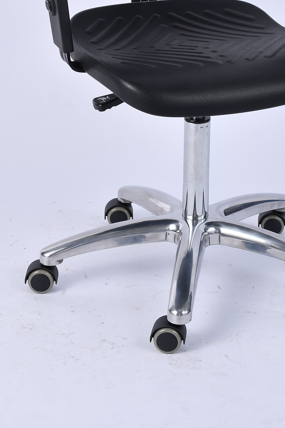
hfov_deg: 13.3
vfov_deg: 19.5
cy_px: 65
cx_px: 199
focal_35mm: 103
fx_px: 1223
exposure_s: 1/125
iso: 125
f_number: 9
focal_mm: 40
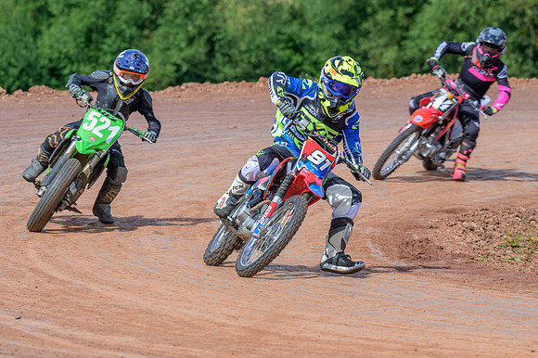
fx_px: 3872
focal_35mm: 259
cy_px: 188
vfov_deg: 5.3
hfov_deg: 7.9
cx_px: 260
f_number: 5
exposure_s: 1/400
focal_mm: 165
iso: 64
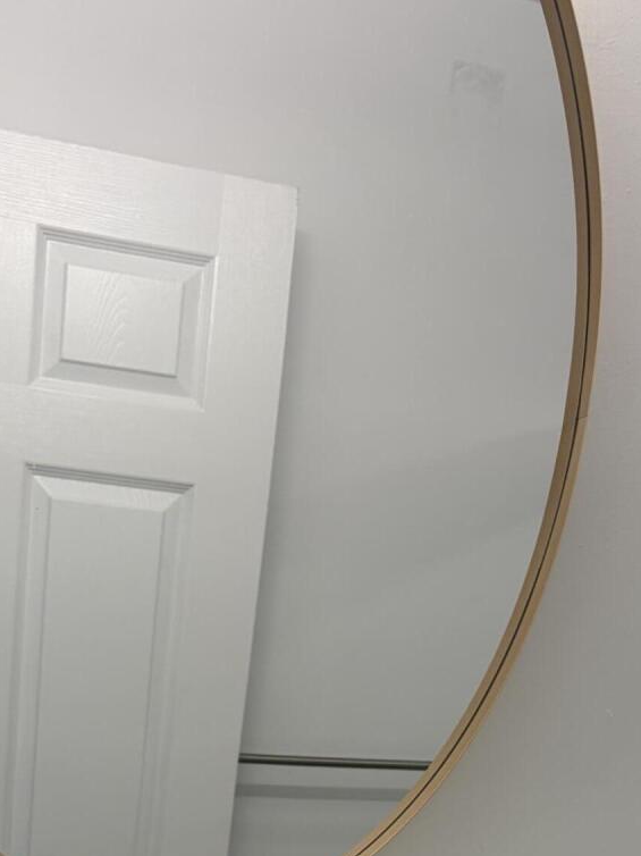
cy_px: 952
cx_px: 359
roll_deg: -6.4
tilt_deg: -9.7
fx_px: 1705
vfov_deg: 25.9
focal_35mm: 69
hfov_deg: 21.3
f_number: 1.6
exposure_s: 1/120
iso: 50
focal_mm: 5.96
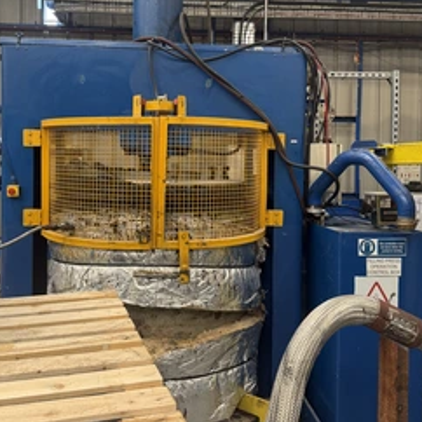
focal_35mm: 35
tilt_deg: +0.0
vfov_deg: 47.0
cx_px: 178
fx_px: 483
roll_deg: -1.0
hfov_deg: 47.1
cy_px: 173
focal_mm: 6.76
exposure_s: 1/121
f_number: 1.78
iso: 160
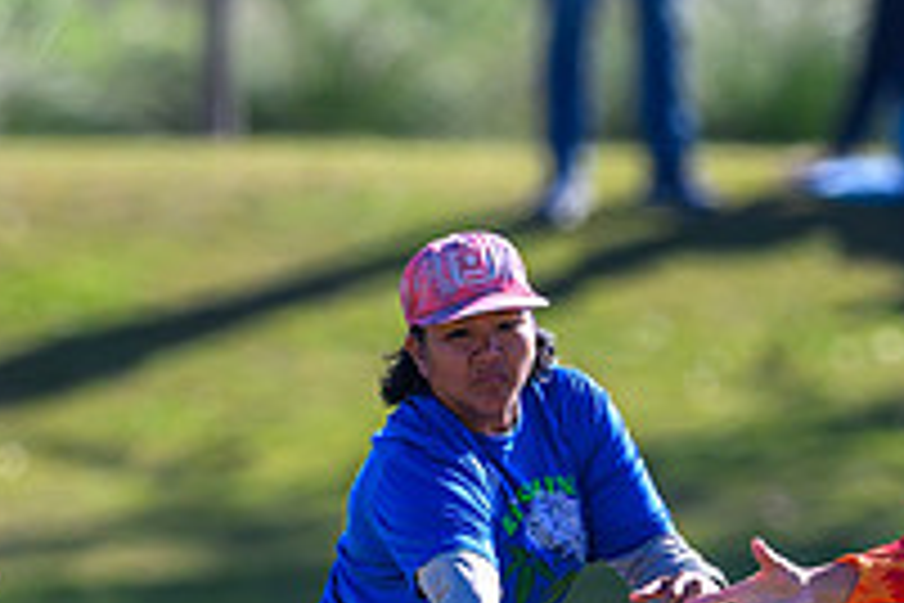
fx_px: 54537
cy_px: 920
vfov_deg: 0.6
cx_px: 487
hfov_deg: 0.9
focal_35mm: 2172
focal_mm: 400
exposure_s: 1/1600
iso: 100
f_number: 3.2
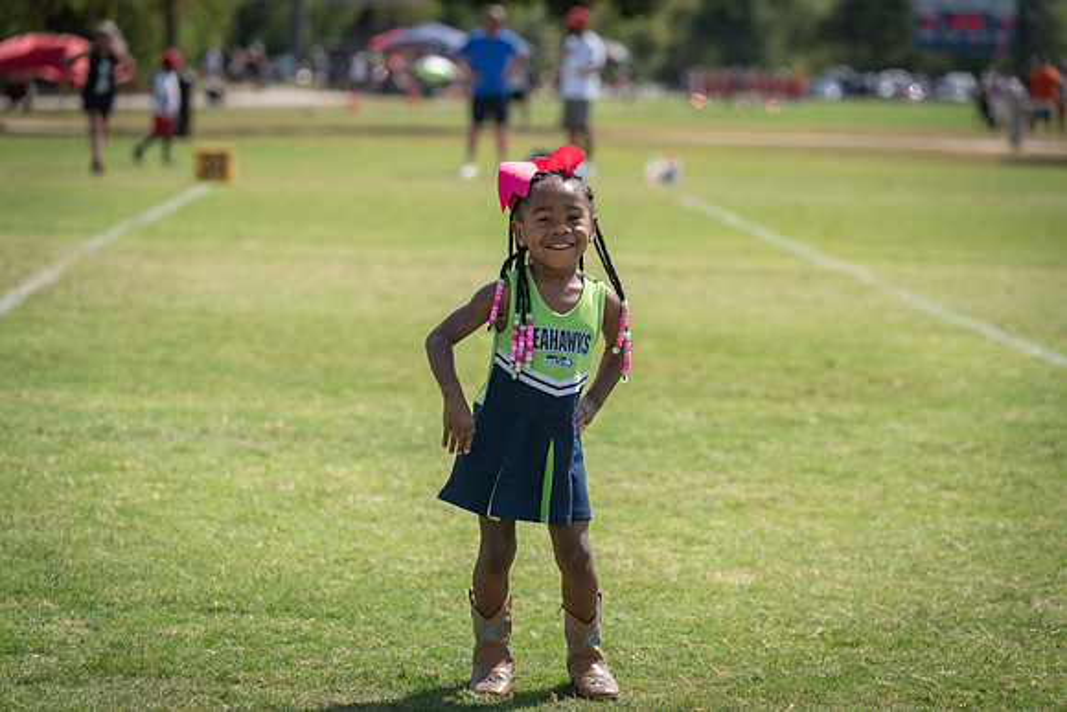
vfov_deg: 10.6
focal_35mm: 129
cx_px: 534
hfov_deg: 15.9
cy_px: 356
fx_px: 3824
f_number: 4
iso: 125
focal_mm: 129
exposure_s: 1/1000
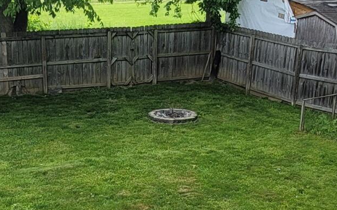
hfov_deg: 30.8
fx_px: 606
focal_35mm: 66
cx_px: 107
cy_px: 214
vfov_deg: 19.1
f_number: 2.2
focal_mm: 2.2
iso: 64
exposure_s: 1/594
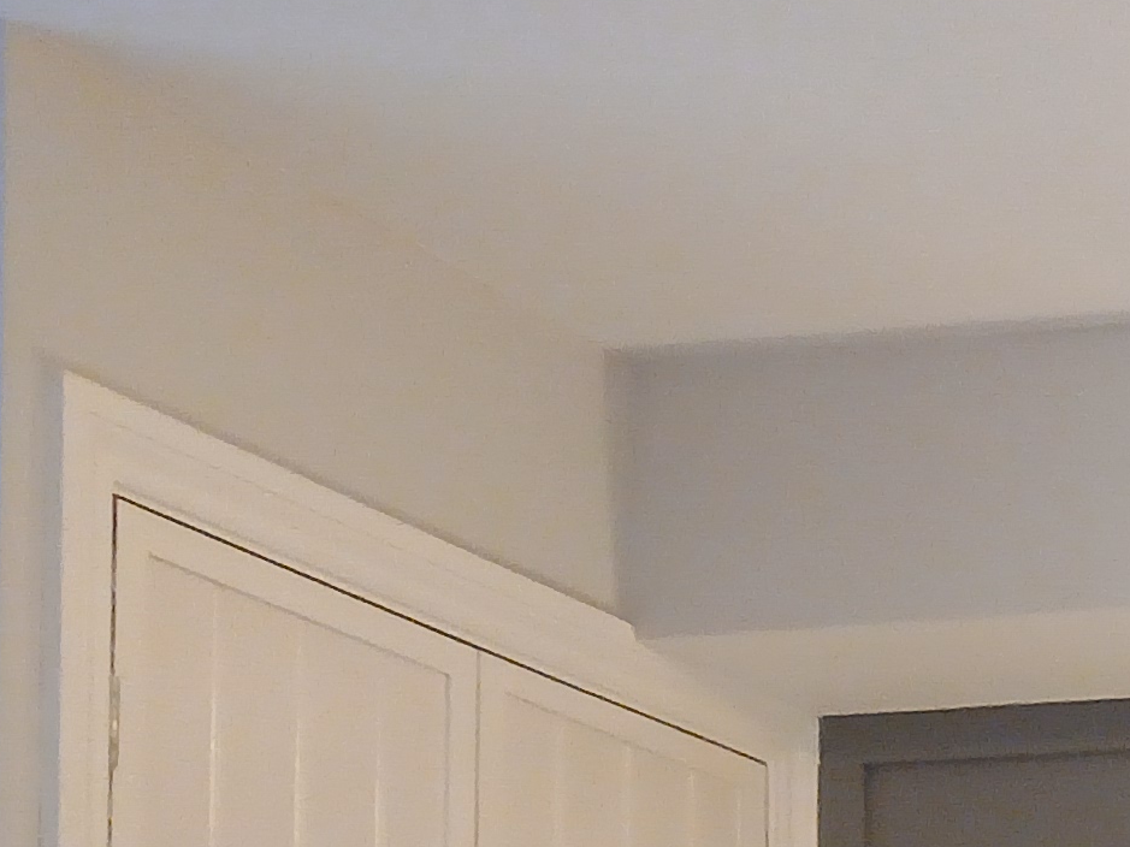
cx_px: 2379
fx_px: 3688
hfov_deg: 14.1
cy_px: 1784
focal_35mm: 113
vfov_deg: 11.6
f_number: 1.8
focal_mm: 3.98
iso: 200
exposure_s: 1/50
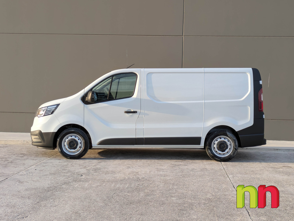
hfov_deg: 71.6
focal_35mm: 24
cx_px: 147
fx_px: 204
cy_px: 110
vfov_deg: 56.8
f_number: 1.8
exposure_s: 1/3200
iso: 80
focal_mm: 6.86
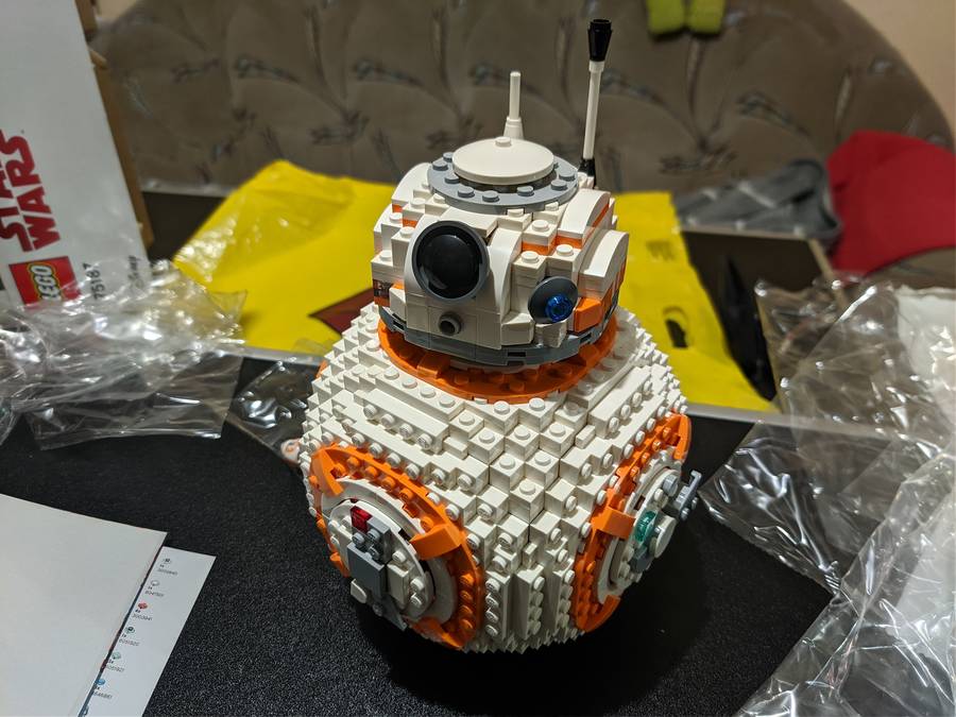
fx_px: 718
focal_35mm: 26
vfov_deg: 53.1
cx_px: 478
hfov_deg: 67.3
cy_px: 358
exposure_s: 1/33.3
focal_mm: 4.75
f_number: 1.65
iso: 625
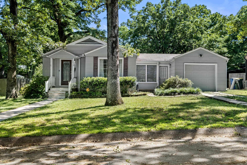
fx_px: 233
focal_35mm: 34
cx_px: 124
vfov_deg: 38.9
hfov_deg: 55.8
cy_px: 82
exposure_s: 1/80
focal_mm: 22.9
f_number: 6.4
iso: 400
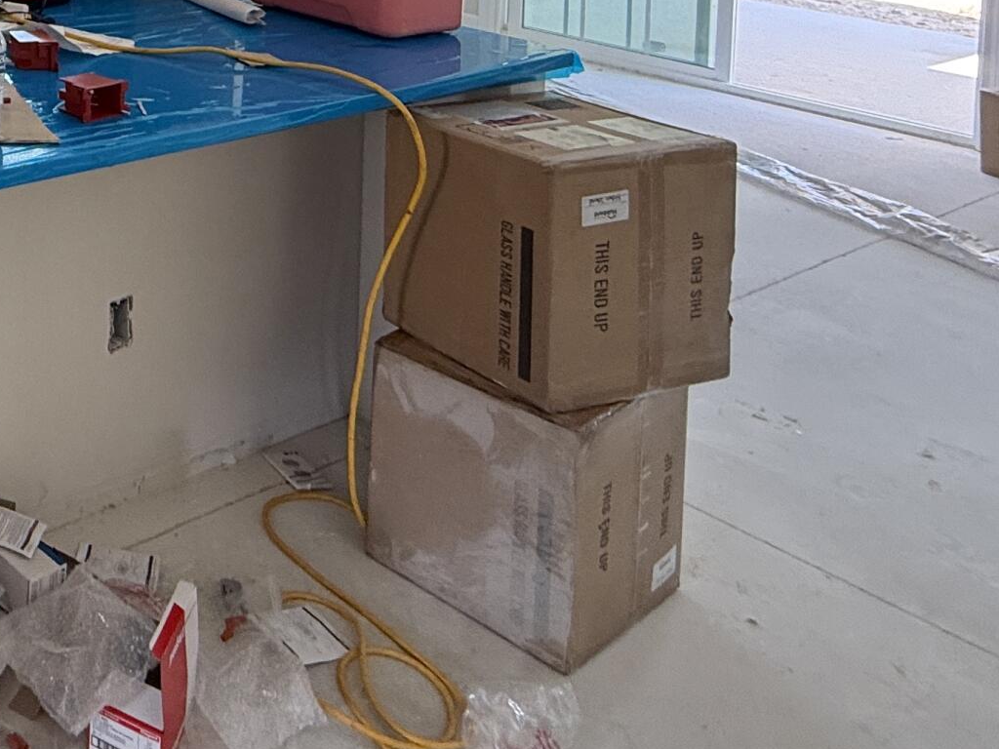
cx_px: -300
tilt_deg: -0.7
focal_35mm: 41
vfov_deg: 28.8
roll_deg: -0.7
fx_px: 1183
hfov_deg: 33.5
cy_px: -217
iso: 100
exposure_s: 1/99
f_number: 2.2
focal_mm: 2.22
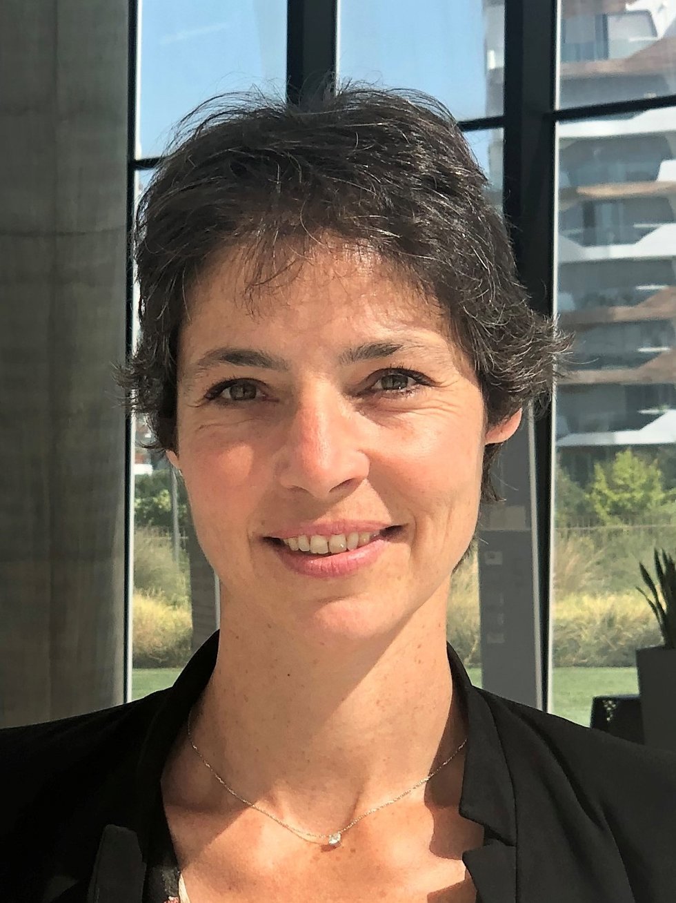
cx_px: 338
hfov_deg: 28.0
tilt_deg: -0.4
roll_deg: +2.2
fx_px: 1355
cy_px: 452
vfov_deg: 36.8
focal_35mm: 52
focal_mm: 6
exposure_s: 1/188
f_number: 2.4
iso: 16
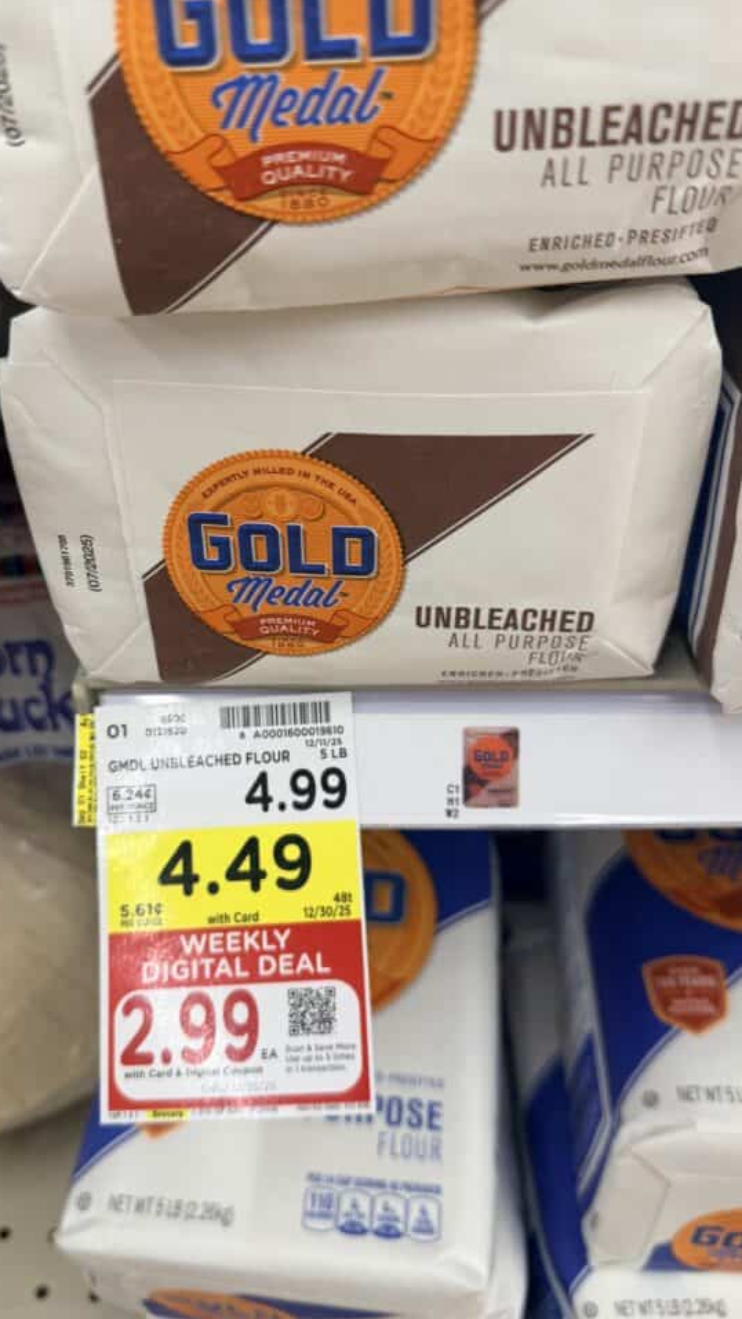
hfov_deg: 41.5
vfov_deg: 67.9
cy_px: 658
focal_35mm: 28
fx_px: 979
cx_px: 334
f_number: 1.78
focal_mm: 6.76
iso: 125
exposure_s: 1/63
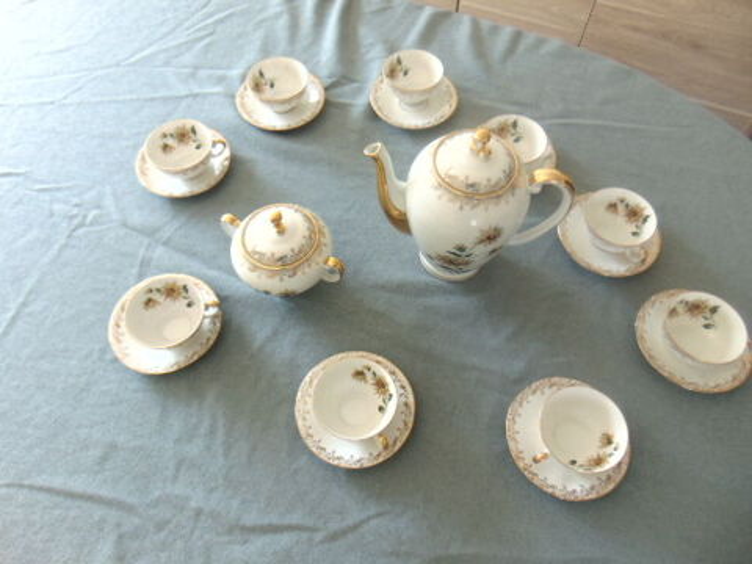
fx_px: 543
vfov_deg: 54.9
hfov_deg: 69.4
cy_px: 282
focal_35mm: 25
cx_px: 376
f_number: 3
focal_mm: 4.5
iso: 80
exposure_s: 1/40
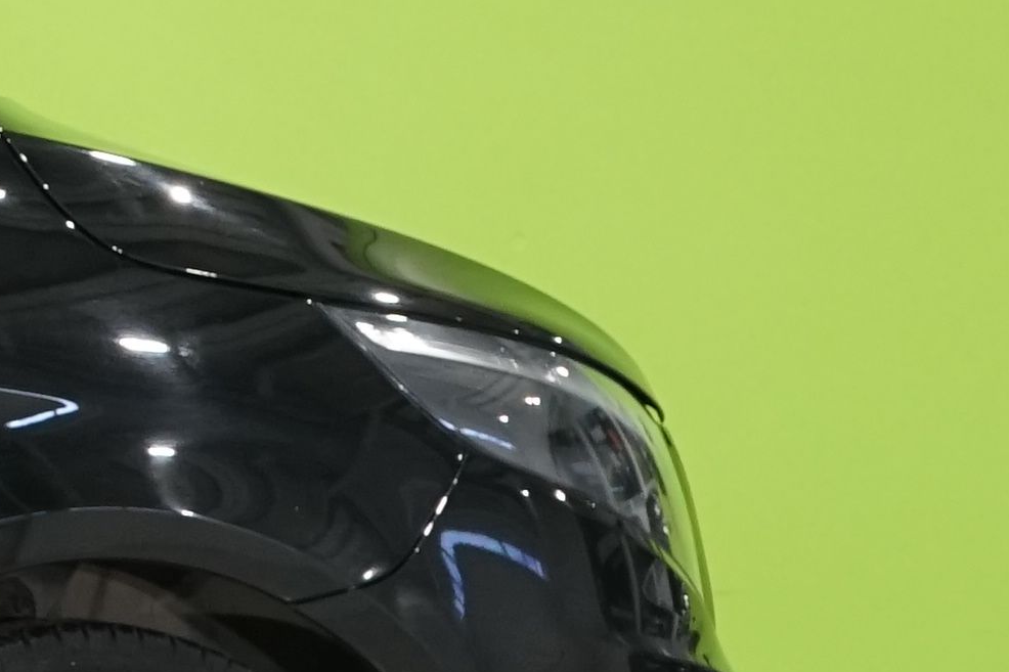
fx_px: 5800
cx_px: -1808
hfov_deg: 8.6
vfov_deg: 6.6
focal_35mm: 207
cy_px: 64
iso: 1000
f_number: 5.6
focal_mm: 34
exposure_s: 1/30
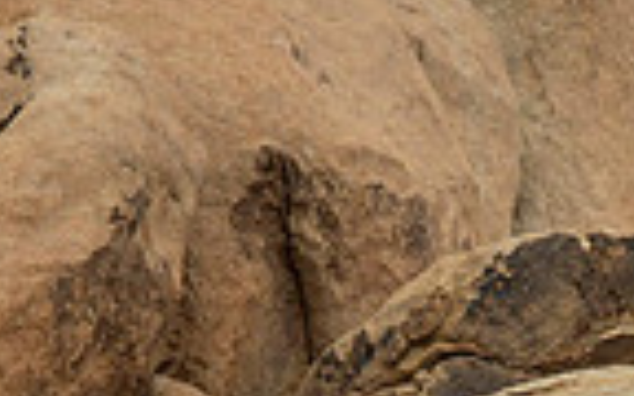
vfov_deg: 5.0
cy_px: 590
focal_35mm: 261
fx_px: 4510
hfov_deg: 8.0
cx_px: 555
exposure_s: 1/1600
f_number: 4
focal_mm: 82
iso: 100
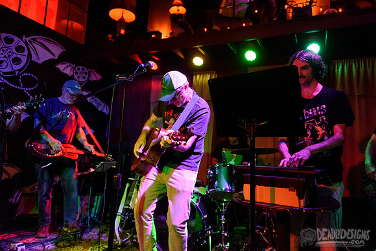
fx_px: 264
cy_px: 119
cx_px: 198
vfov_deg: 50.7
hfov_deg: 70.8
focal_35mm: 25
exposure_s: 1/80
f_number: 3.2
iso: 3200
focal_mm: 24
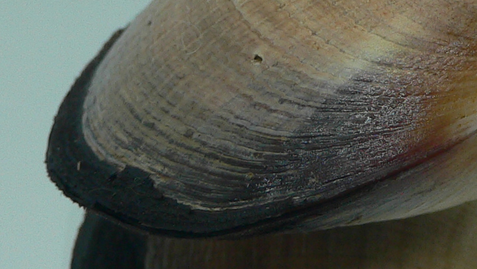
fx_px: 1328
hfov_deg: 20.3
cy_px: 97
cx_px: 328
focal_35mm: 105
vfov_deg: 11.5
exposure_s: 1/60
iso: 80
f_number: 2.8
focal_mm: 4.6
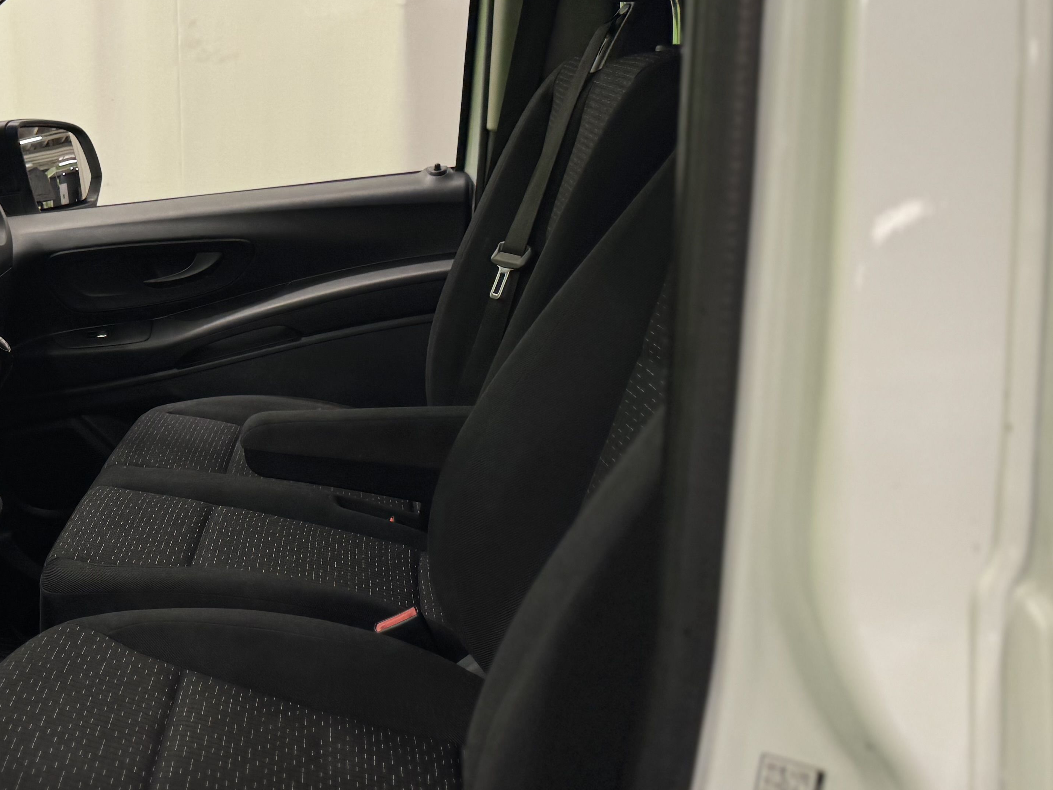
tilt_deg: -14.2
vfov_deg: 30.2
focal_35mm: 48
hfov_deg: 37.2
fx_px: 1460
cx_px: 118
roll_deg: +2.4
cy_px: 437
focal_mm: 6.76
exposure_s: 1/100
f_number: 1.78
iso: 64
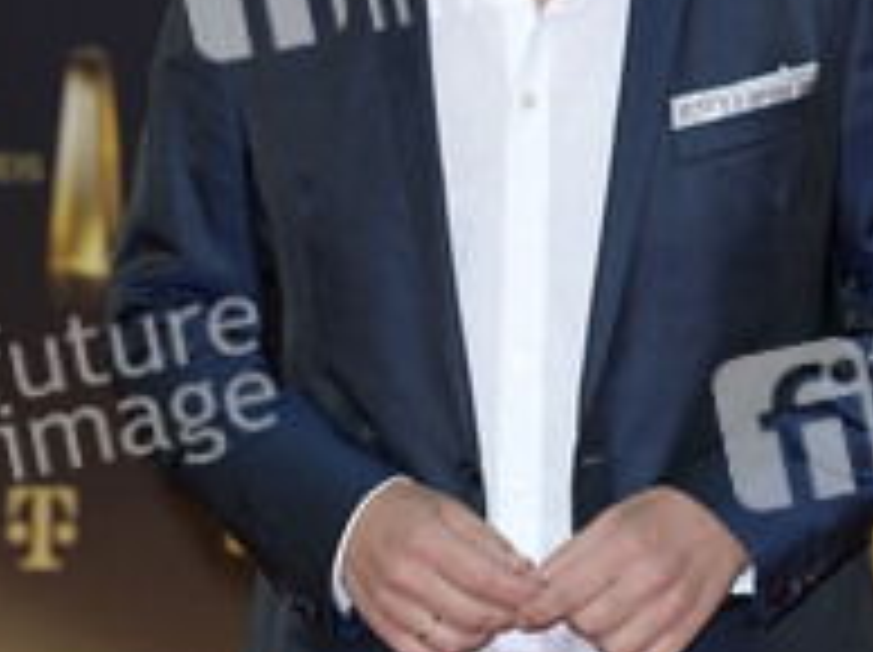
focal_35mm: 230
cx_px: 536
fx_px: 5793
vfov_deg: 6.4
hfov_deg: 8.6
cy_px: 180
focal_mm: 116
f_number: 6.3
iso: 800
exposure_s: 1/250
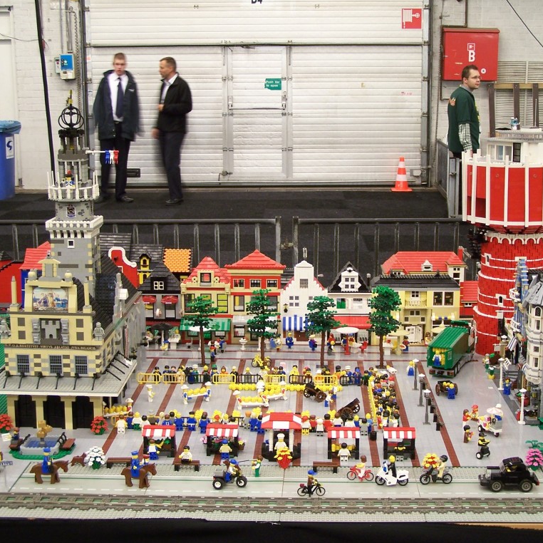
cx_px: 319
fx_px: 1012
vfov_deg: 30.0
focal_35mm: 57
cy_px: 272
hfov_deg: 30.0
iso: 80
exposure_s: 1/3
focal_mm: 8
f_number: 3
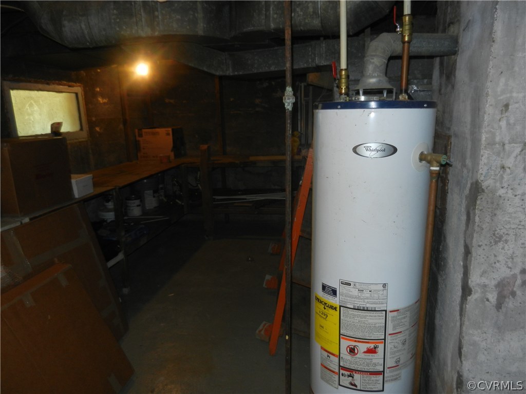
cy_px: 197
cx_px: 263
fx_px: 380
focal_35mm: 25
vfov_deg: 54.9
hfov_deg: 69.4
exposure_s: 1/30
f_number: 3.5
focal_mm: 4.5
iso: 200
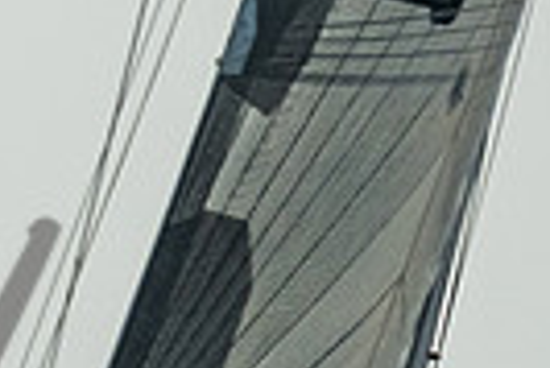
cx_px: 40
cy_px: 282
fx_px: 29487
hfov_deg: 1.1
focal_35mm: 1928
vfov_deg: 0.7
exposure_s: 1/1250
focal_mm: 200
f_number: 6.3
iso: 320
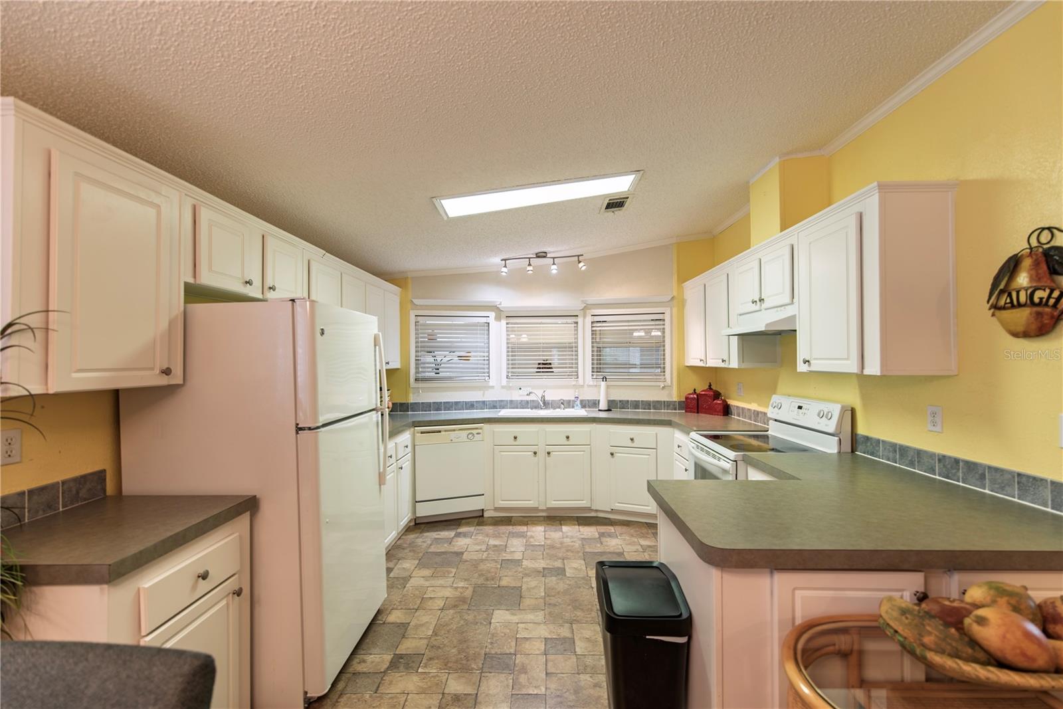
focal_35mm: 15
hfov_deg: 100.4
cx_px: 532
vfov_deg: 77.3
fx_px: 443
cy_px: 354
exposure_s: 1/13
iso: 100
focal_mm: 15
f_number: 2.8
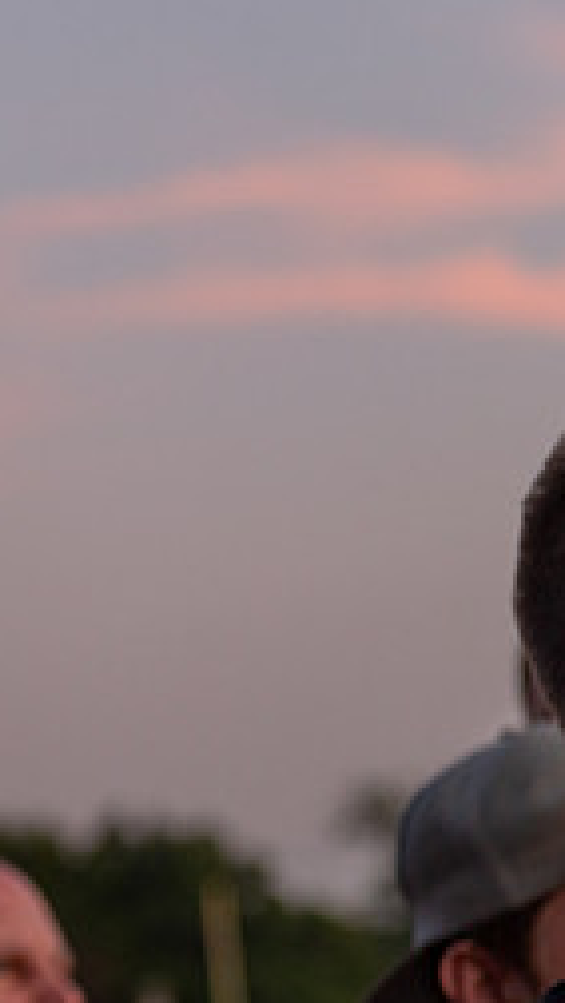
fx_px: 4495
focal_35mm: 169
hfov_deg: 7.0
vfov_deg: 12.7
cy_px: 699
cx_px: -473
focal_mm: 70
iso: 800
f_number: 4.5
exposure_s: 1/100
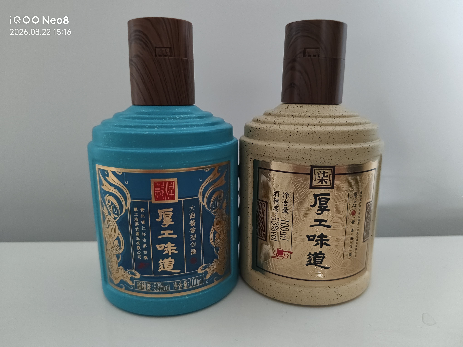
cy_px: 174
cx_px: 232
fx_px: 321
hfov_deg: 71.6
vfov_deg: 56.8
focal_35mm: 24
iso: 4253
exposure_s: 1/20
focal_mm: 5.56
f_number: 1.88
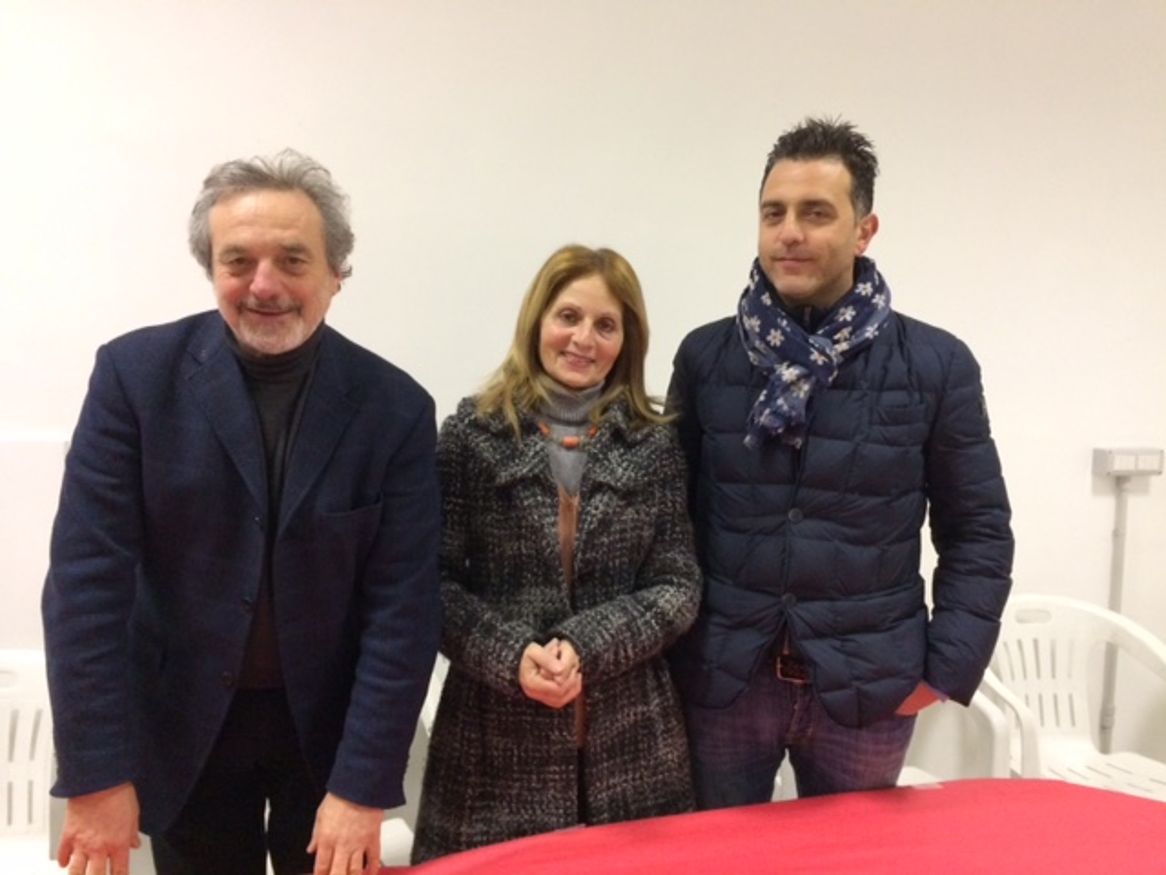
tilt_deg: -4.3
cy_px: 438
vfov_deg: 48.2
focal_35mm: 29
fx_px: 977
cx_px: 583
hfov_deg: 61.7
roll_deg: +0.1
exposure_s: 1/25
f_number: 2.2
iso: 320
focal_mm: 4.15
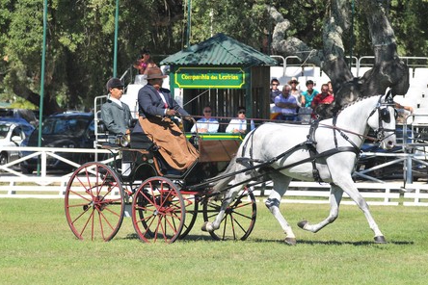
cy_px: 143
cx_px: 212
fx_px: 2710
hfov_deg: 9.0
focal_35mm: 228
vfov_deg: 6.0
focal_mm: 150
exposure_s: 1/800
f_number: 5
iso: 250
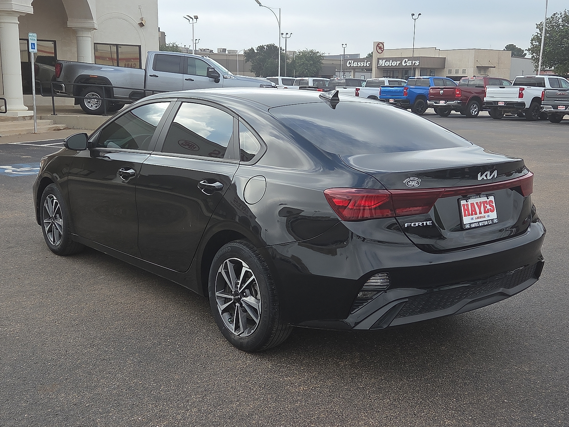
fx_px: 657
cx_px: 284
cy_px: 214
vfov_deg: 36.0
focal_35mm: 40
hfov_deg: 46.8
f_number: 1.8
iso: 76
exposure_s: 1/2000
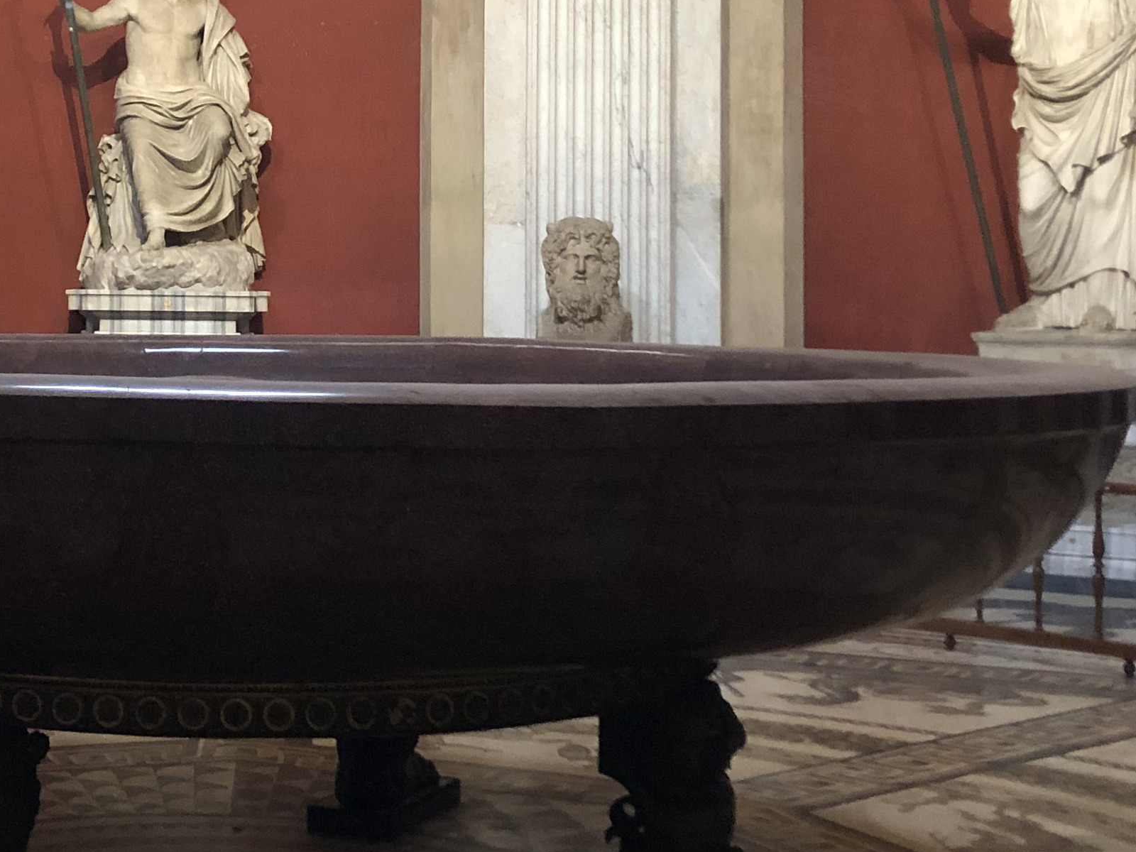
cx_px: 164
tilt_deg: +2.2
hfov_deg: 27.0
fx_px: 2297
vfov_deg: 20.8
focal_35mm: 70
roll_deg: -0.2
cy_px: 187
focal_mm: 4
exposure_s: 1/7
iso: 80
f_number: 1.8
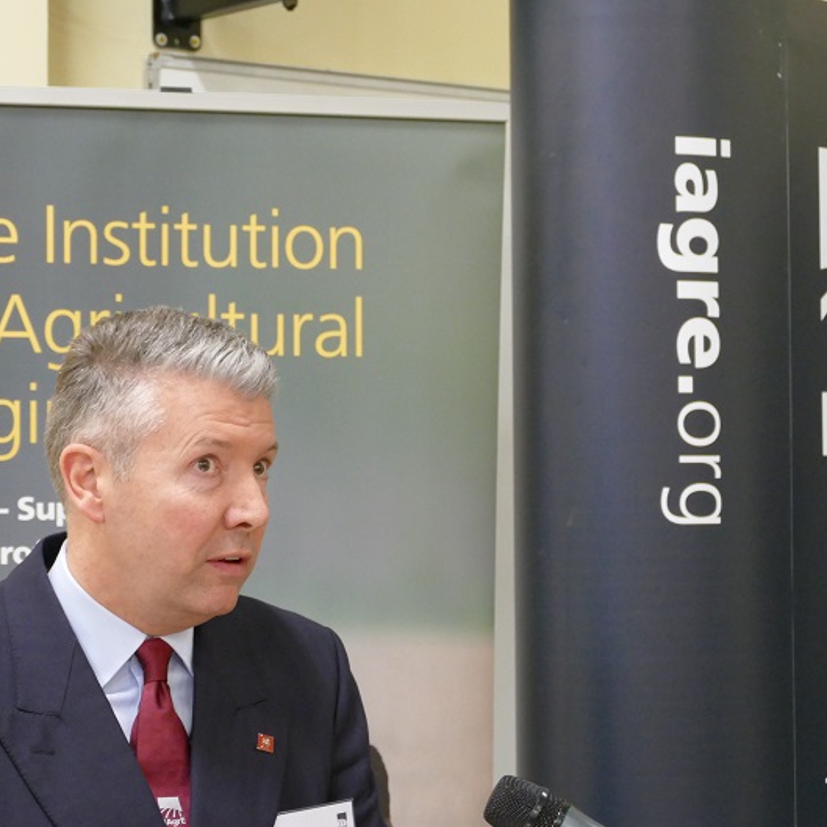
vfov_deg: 16.7
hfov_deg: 16.7
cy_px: 414
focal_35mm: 104
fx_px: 2811
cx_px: 327
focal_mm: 29.59
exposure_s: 1/60
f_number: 3.7
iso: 1600
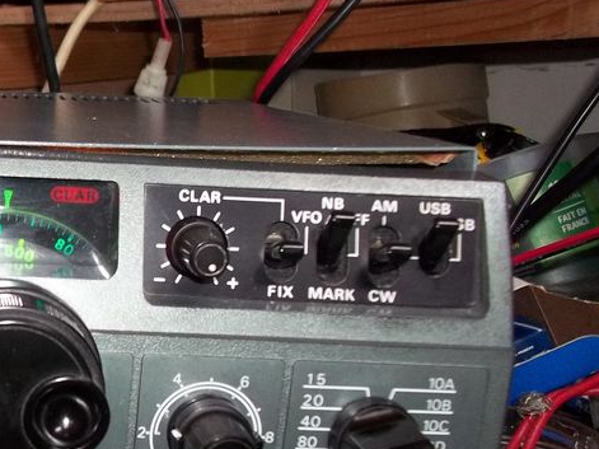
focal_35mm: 68
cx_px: -29
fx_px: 1176
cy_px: 309
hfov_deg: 26.7
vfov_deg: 21.5
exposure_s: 1/30
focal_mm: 5.7
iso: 160
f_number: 2.9
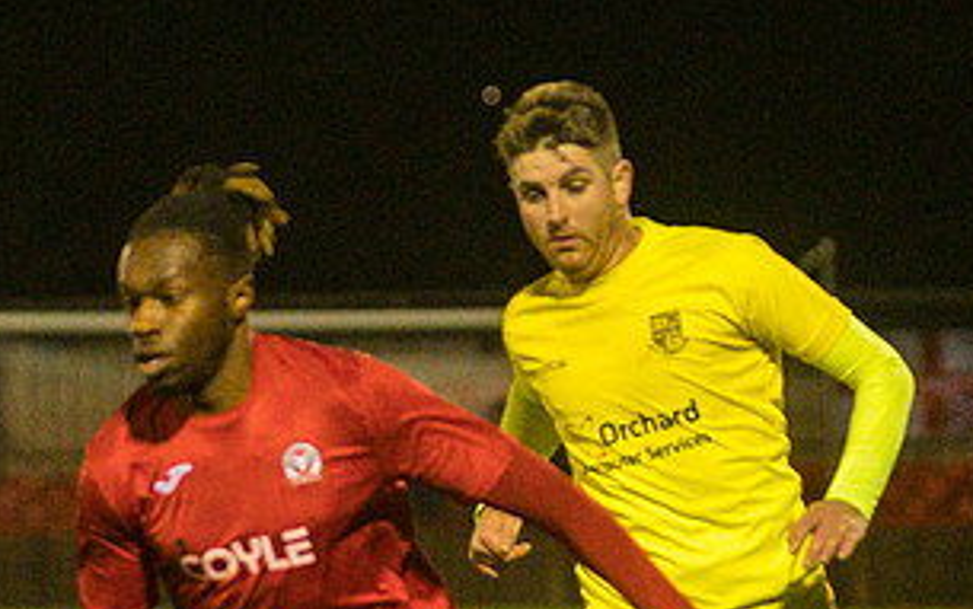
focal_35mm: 475
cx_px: 473
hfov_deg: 4.4
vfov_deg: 2.8
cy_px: 711
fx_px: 12603
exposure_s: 1/800
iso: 5000
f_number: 2.8
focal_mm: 140
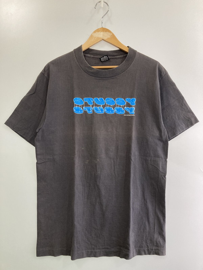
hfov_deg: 49.7
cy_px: 135
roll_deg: -1.3
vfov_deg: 63.4
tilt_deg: -17.3
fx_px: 219
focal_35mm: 28
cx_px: 102
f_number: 1.8
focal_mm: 3.99
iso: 100
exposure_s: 1/50
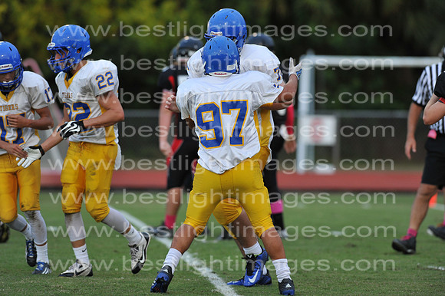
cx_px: 222
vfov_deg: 4.6
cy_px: 148
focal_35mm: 300
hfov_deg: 6.9
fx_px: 3706
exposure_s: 1/1000
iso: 1250
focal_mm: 300
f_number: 4
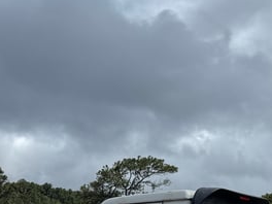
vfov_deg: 15.1
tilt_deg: +0.2
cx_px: 245
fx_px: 731
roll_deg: -0.6
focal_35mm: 93
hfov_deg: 20.6
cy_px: 271
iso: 80
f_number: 1.78
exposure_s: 1/9009
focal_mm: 6.76
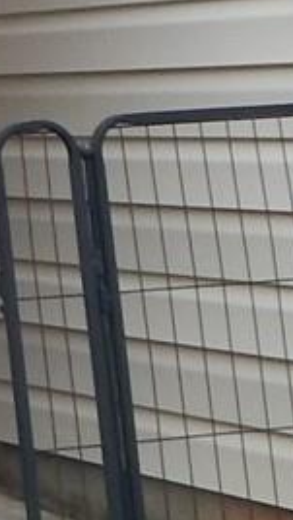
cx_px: -706
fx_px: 2869
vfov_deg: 9.4
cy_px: -654
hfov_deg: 5.4
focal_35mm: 208
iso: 125
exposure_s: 1/1000
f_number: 3.1
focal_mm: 4.5
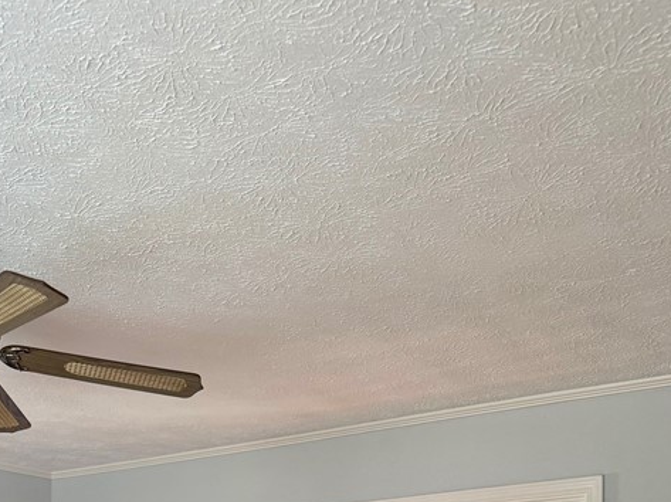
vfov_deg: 24.2
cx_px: 165
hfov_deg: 36.0
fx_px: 1007
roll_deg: -0.4
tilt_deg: +0.6
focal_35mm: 52
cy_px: 668
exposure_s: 1/121
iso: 160
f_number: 1.78
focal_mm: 6.76
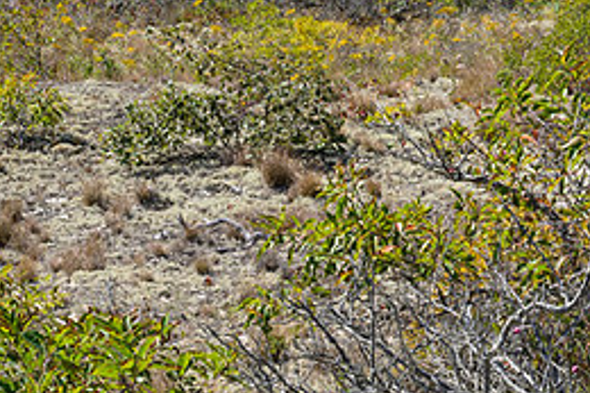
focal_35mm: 178
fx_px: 2915
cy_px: 143
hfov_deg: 11.4
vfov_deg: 7.7
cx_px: 583
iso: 400
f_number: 14
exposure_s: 1/400
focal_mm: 42
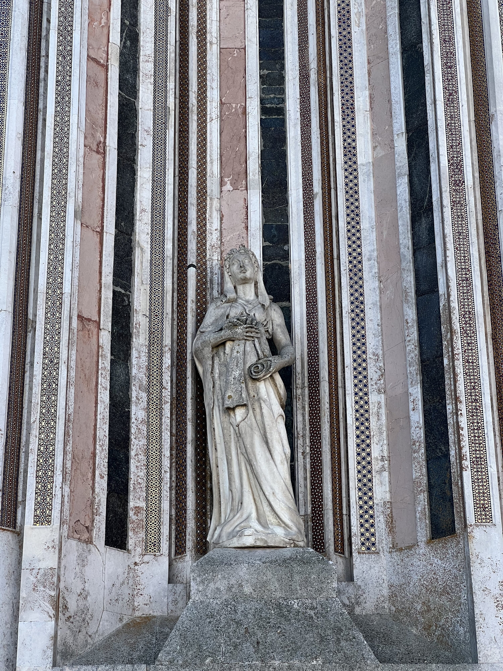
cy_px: 336
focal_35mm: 77
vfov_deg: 25.3
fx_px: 1492
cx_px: 252
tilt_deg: +23.8
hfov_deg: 19.1
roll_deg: +0.7
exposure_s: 1/172
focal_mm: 9
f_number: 2.8
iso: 32
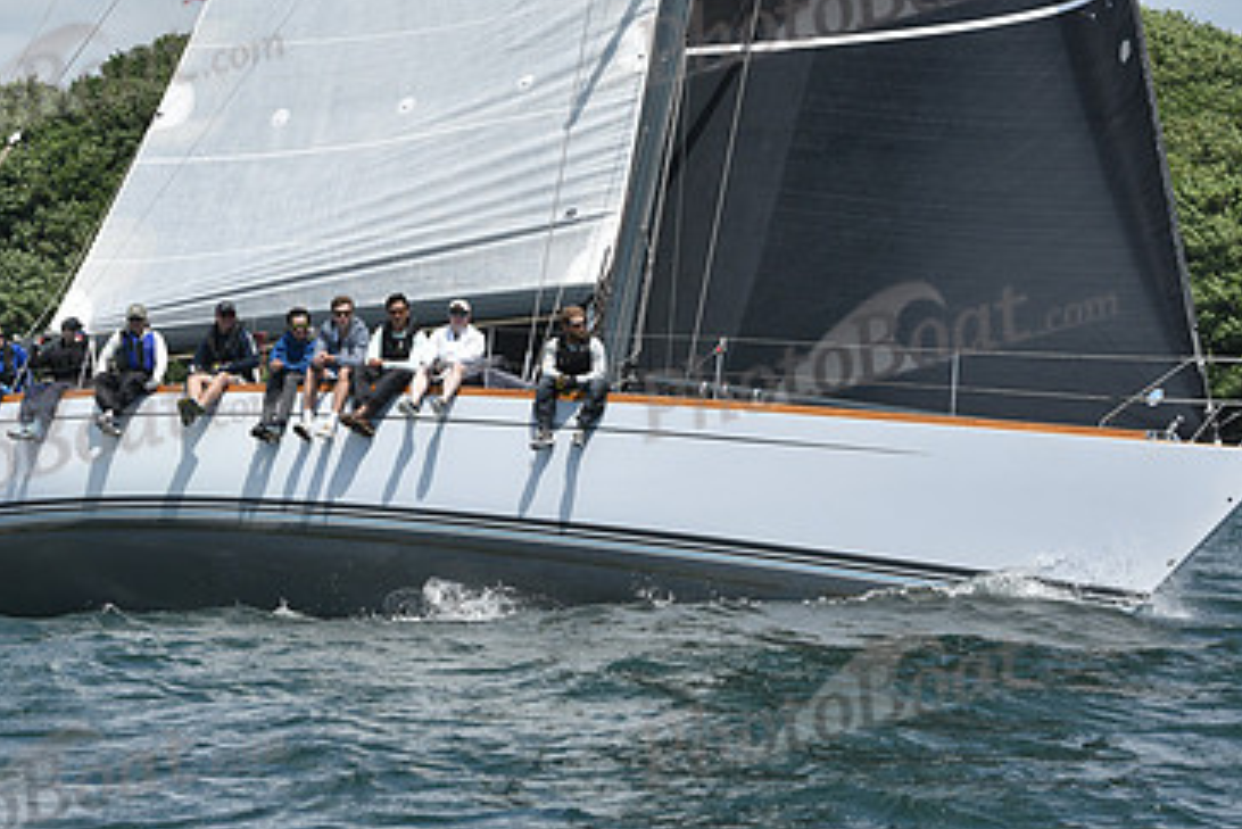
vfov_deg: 8.8
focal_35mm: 156
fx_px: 5384
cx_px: 464
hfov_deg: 13.1
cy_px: 223
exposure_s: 1/1250
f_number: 8
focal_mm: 98
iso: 250
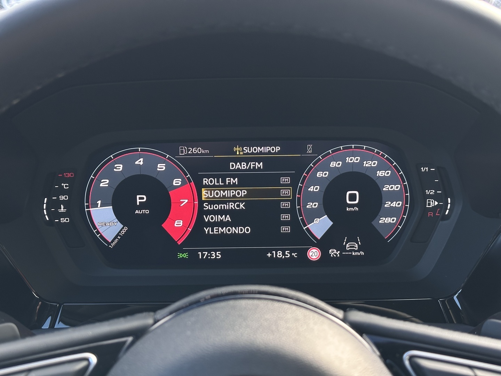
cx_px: 250
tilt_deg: -16.8
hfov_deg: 39.7
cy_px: 188
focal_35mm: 48
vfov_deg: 30.3
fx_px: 695
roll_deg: +0.5
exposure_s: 1/121
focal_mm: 6.86
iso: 80
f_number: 1.78
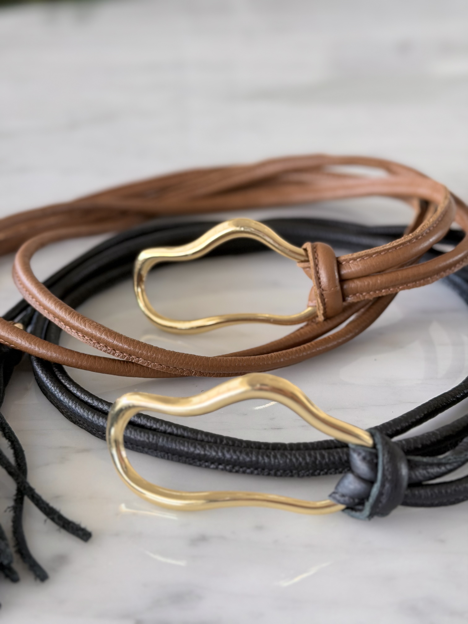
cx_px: 234
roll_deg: +1.4
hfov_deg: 30.3
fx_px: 865
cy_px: 312
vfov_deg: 39.7
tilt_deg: -30.4
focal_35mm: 48
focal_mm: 6.76
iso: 100
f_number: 1.78
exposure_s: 1/100
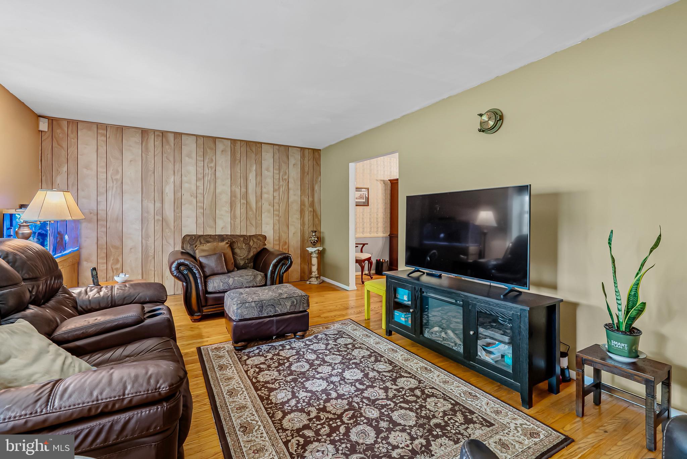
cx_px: 344
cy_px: 230
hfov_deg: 96.7
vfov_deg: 73.8
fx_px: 305
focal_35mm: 16
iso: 400
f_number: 8
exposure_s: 1/1.67
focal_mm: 16
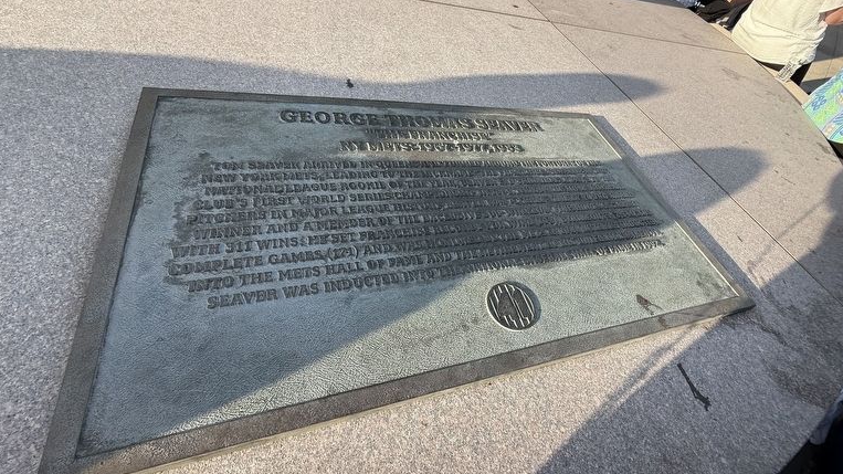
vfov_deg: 67.1
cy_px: 240
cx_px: 436
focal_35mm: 16
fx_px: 358
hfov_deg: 99.3
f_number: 2.2
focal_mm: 2.22
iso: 50
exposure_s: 1/398
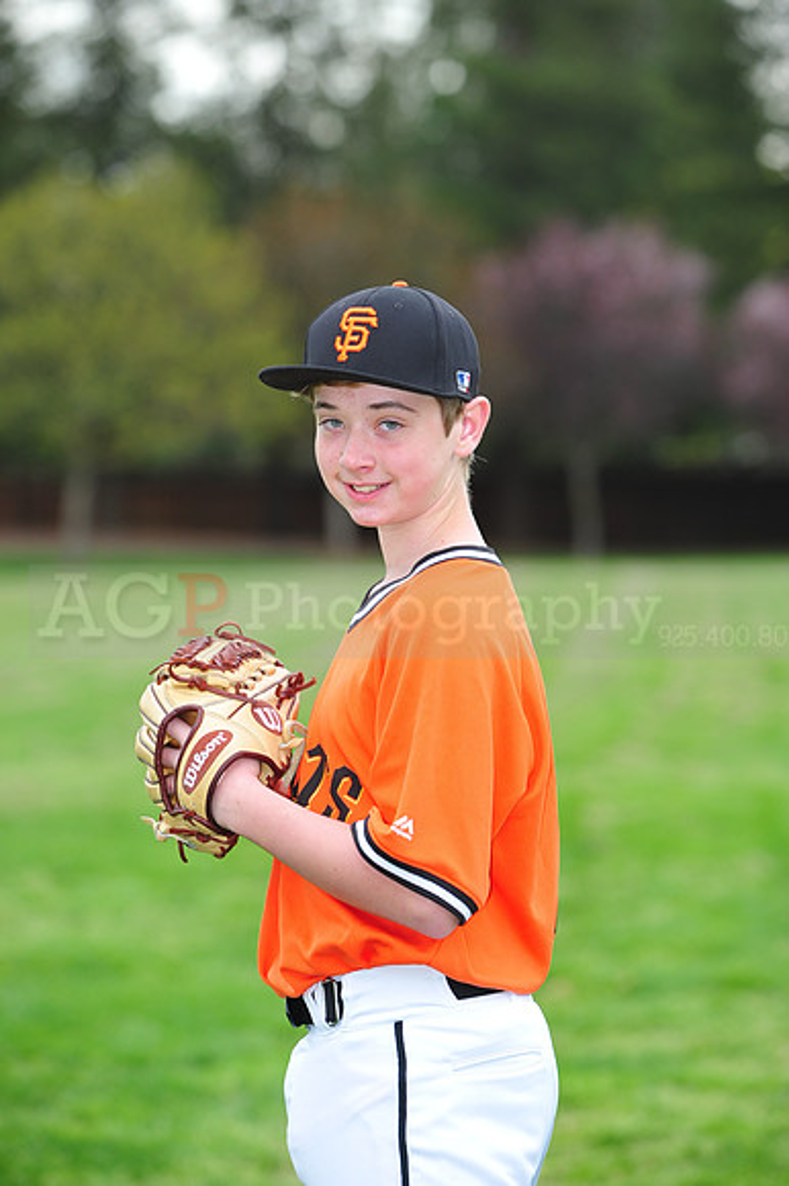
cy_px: 593
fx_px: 4772
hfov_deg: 9.5
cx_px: 394
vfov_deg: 14.2
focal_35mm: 145
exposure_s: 1/400
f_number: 5
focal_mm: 145
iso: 400
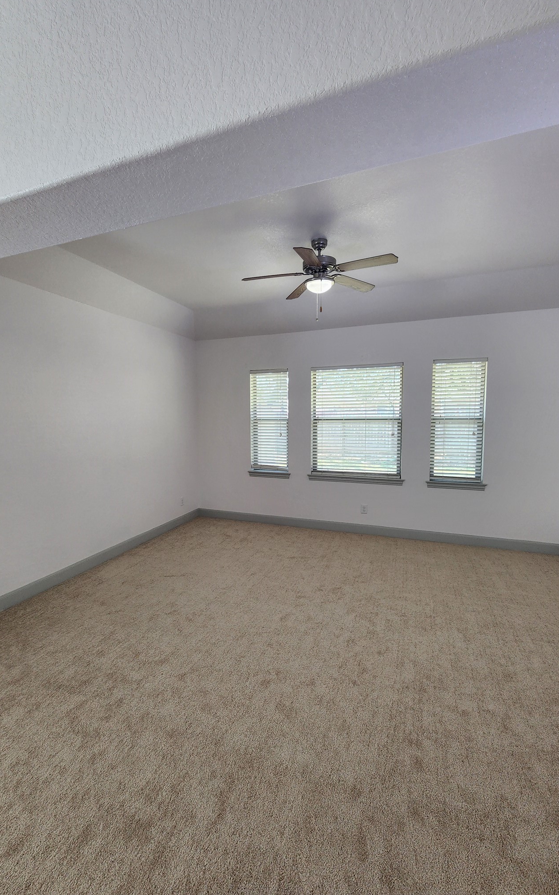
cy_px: 442
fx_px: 341
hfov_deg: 78.6
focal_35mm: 14
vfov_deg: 105.3
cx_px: 267
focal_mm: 2.2
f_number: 2.2
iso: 125
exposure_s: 1/50
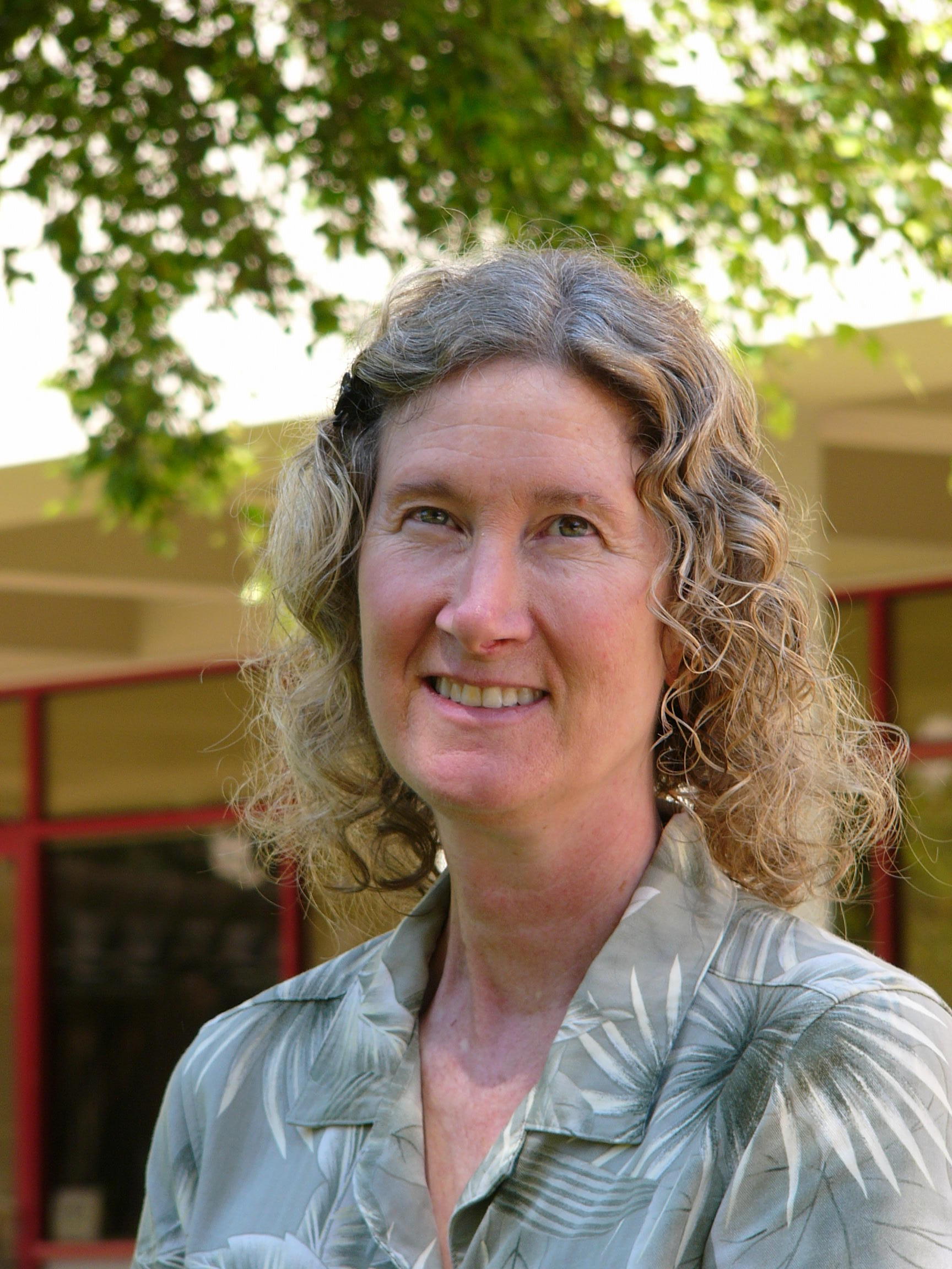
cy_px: 634
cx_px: 476
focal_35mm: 188
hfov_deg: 7.9
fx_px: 6894
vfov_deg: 10.5
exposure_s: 1/125
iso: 50
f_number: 3.7
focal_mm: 31.3
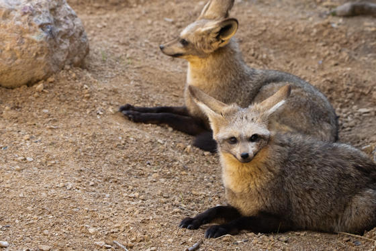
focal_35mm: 273
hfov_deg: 7.5
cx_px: 188
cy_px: 126
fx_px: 2853
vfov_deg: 5.0
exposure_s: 1/500
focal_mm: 273
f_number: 11
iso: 1600
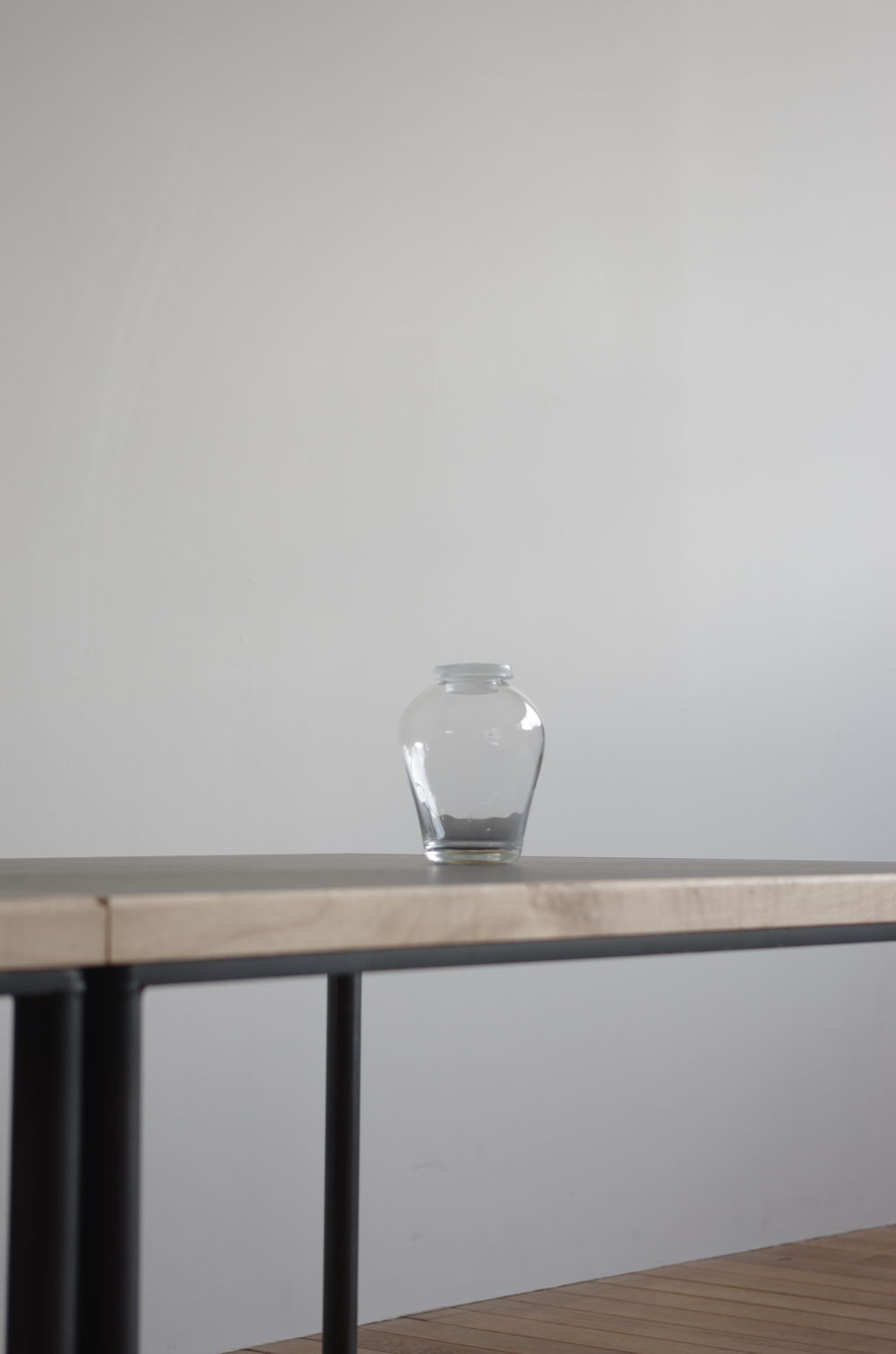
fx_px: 3094
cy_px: 677
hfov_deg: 16.5
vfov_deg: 24.7
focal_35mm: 82
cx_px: 448
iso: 100
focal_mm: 55
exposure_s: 1/5
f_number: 8
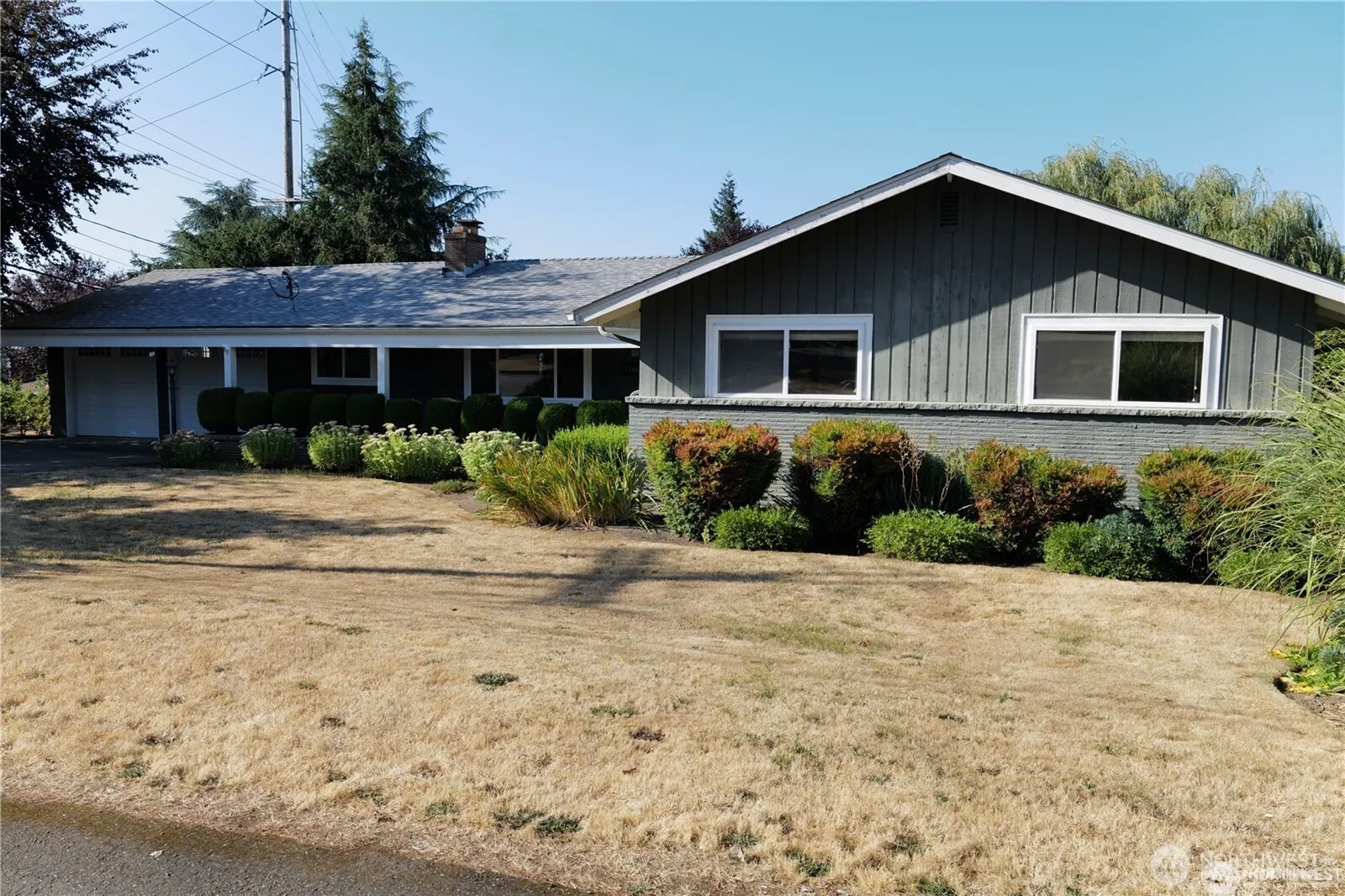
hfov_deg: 71.5
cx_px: 672
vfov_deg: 51.3
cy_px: 448
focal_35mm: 25
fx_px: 934
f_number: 8
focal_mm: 25
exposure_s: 1/160
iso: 100
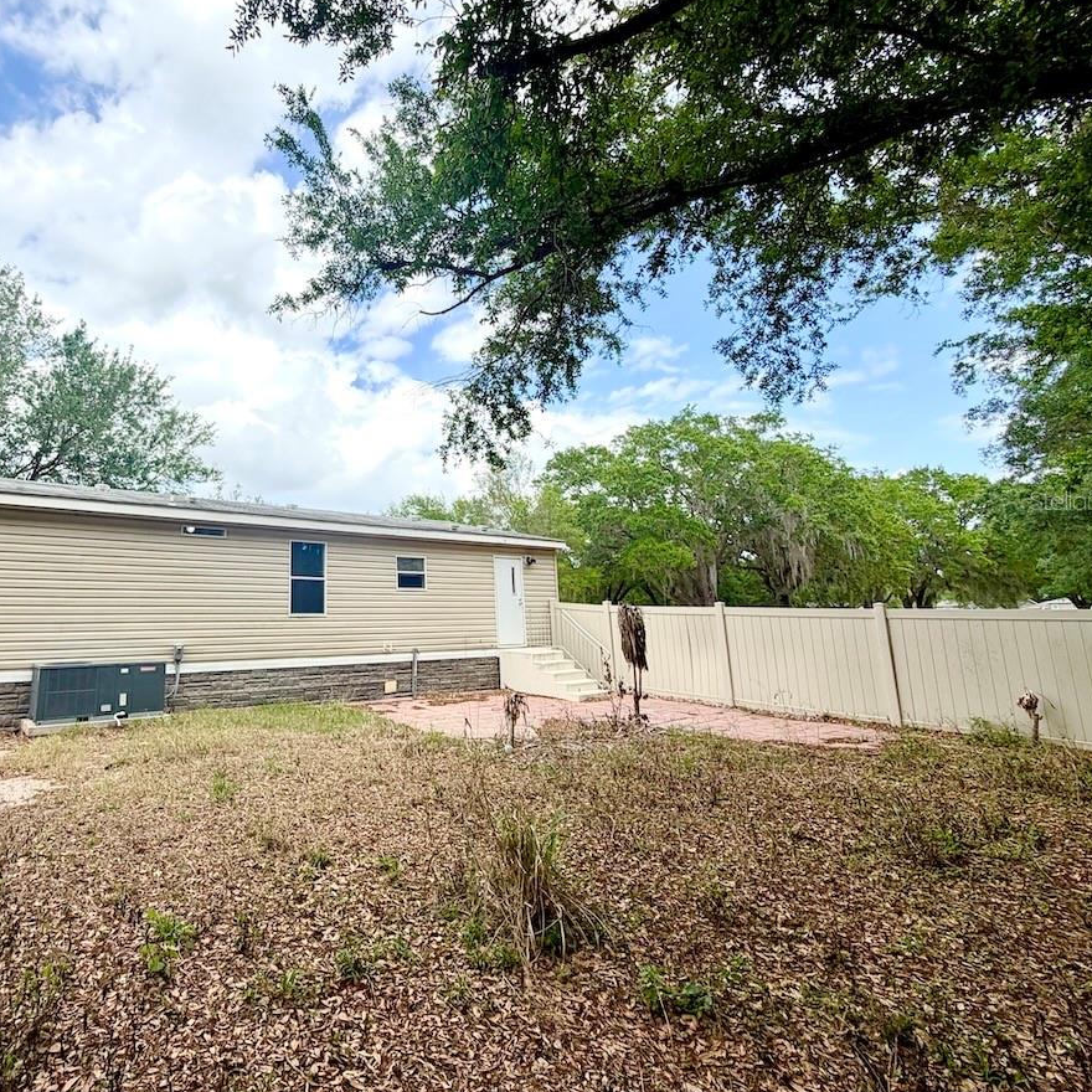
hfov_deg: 77.8
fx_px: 642
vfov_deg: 80.6
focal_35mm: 18
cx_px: 352
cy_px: 500
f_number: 2.2
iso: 32
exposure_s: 1/770
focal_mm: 2.22
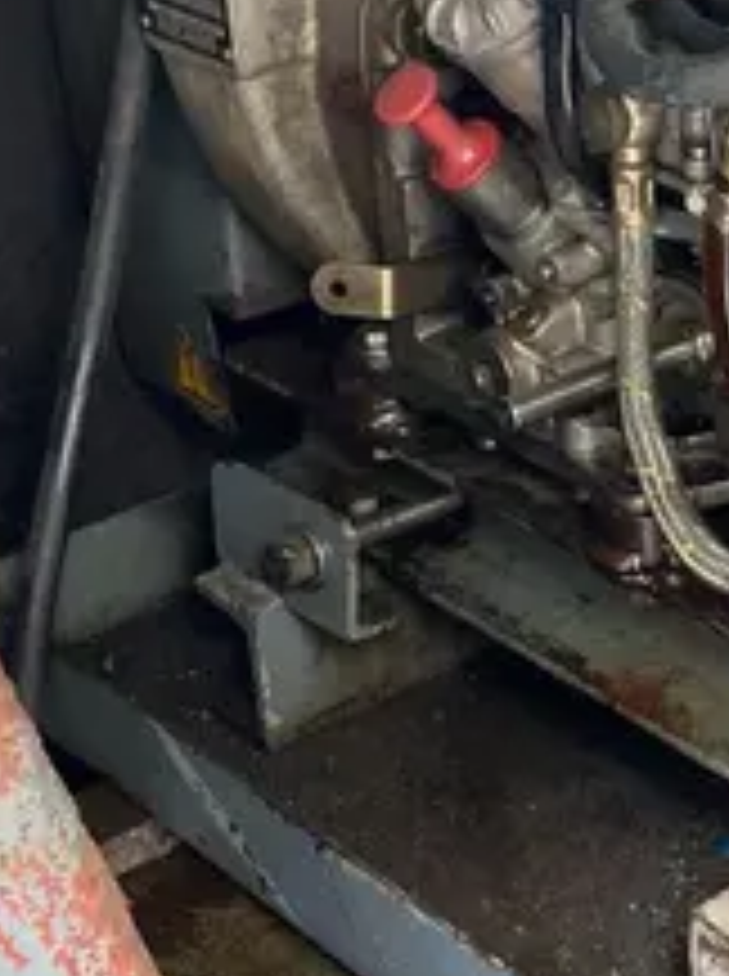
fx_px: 2478
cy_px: 425
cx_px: 783
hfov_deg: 16.3
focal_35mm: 88
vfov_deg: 22.3
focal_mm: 4.25
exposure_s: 1/60
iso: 400
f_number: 1.8
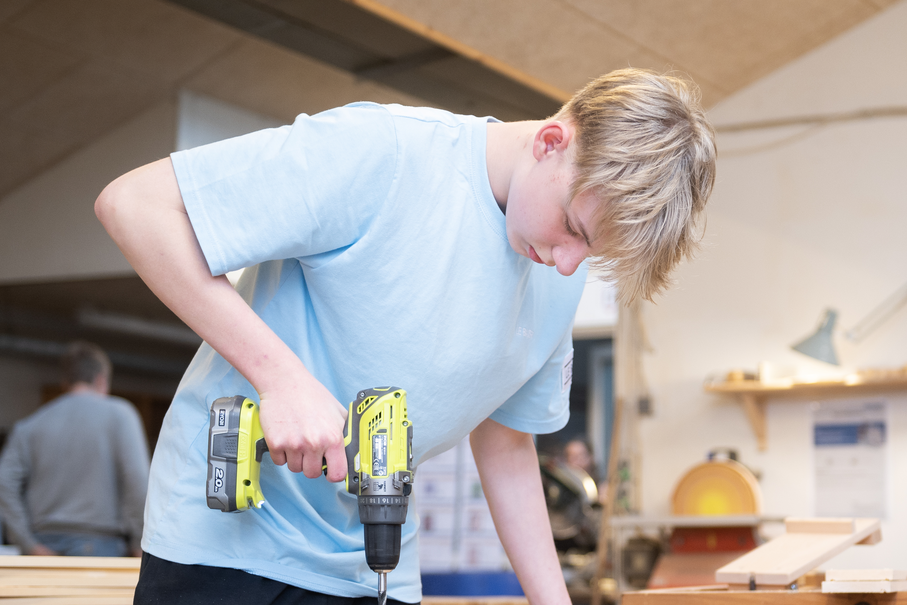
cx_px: 639
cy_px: 390
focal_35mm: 78
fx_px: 1965
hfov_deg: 25.8
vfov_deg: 17.5
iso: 800
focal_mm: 50
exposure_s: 1/160
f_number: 2.8
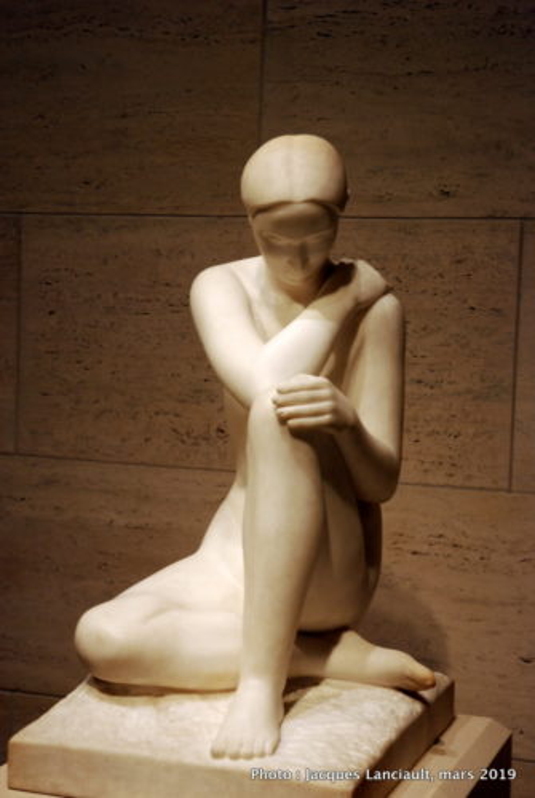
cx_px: 268
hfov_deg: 20.7
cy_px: 399
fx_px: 1466
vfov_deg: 30.5
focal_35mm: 66
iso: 640
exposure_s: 1/15
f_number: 4.5
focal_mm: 44
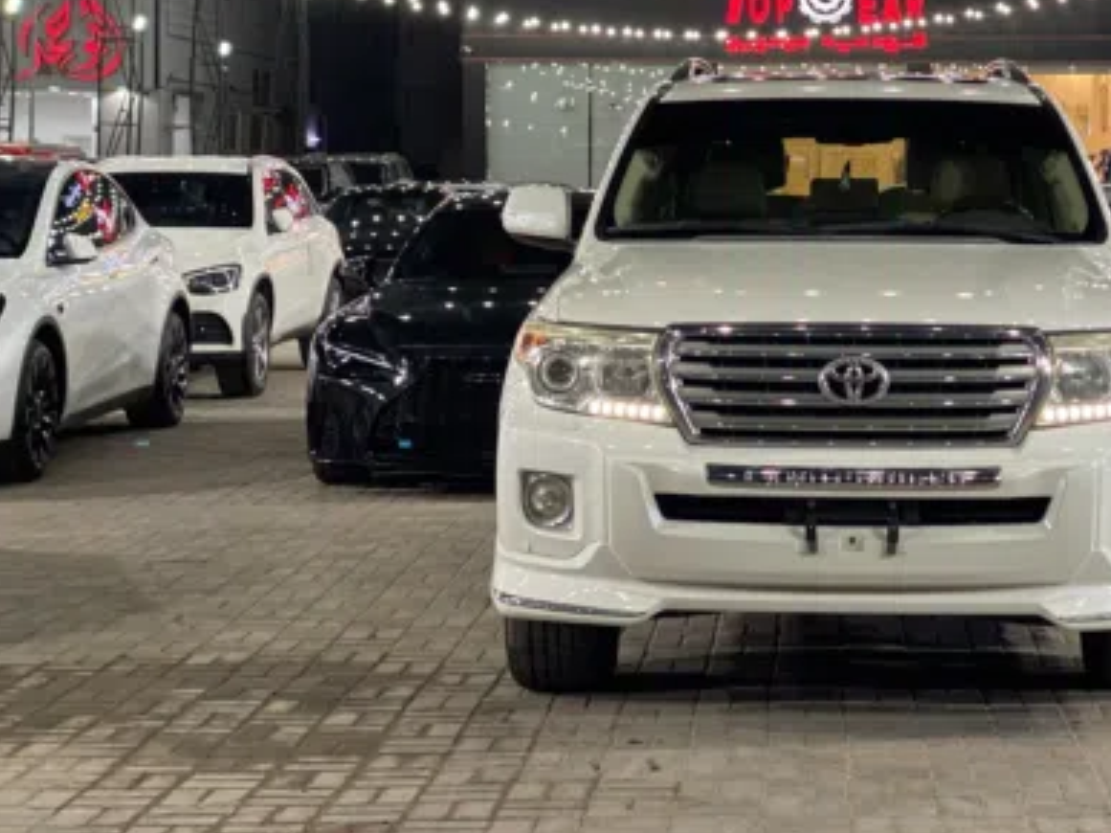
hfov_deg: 22.6
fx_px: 2759
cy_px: 161
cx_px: 815
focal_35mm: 86
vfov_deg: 17.0
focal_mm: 6
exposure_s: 1/100
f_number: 2
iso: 160
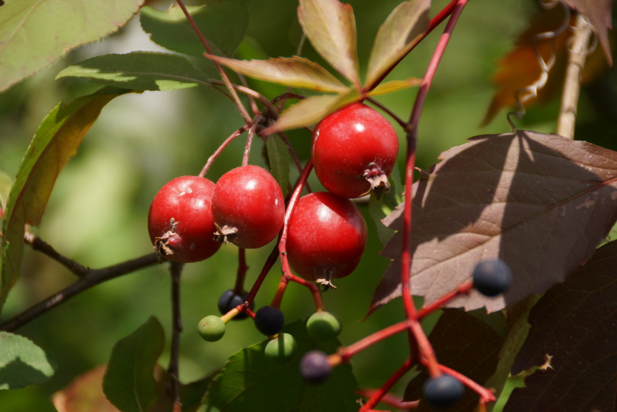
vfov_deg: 3.7
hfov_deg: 5.5
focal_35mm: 375
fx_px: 6427
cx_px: 308
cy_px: 206
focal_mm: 250
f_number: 6.3
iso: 500
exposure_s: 1/400
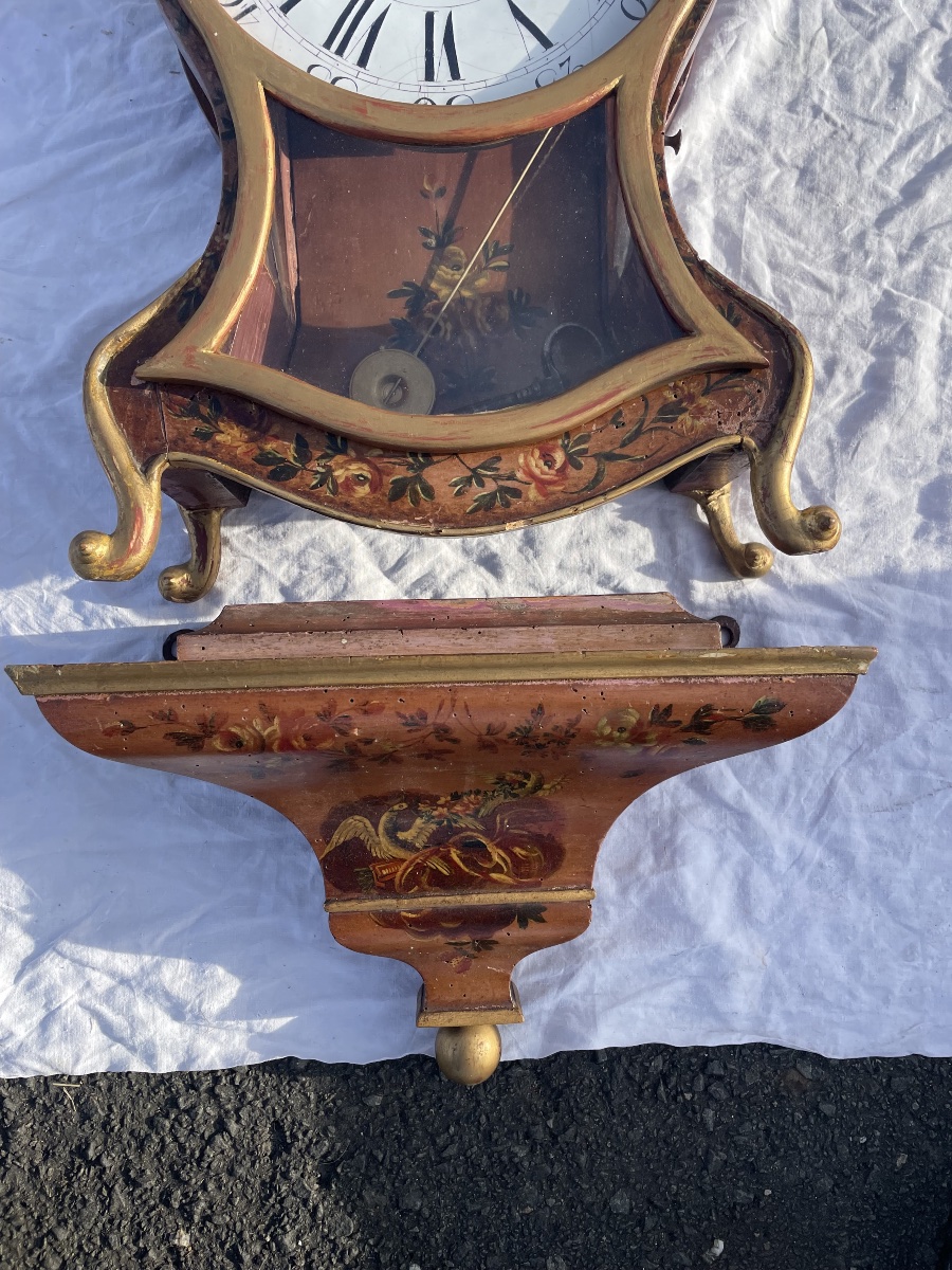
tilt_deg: -85.7
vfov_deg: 67.3
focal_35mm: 26
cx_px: 476
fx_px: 953
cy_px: 635
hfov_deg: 53.1
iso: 32
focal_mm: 4.2
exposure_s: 1/1855
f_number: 1.6
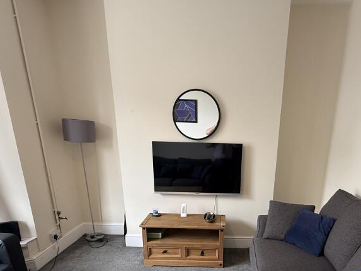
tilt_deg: -18.5
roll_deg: -1.8
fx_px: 261
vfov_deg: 51.6
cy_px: 215
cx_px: 223
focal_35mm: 25
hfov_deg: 68.4
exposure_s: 1/100
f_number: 2.2
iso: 250
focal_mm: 2.22
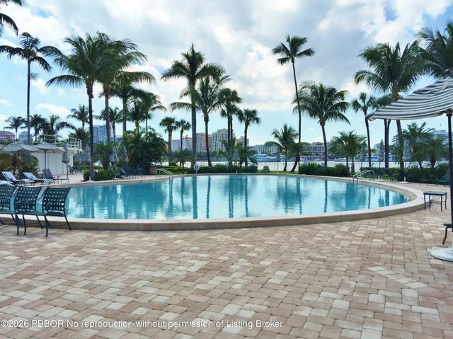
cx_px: 226
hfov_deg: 61.7
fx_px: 379
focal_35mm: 29
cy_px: 170
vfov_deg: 48.2
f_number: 2.2
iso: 32
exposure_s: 1/2825
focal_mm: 4.15
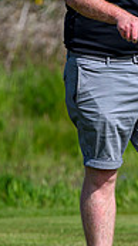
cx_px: 335
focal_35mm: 1598
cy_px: 55
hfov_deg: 0.8
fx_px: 10421
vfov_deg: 1.4
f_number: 5
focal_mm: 400
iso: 500
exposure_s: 1/5000
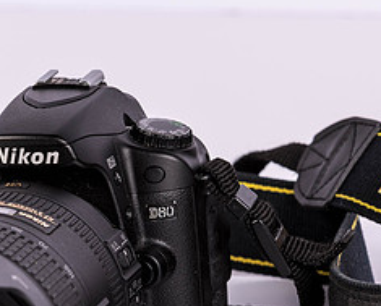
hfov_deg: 4.1
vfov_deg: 3.3
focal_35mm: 473
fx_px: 5345
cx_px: 139
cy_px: 292
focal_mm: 165
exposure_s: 1/160
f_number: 8
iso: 64
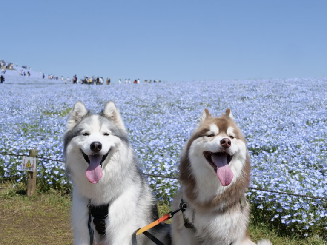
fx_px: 472
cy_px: 122
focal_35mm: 50
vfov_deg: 29.1
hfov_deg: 38.2
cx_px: 164
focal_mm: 25
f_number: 5
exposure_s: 1/8000
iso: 800
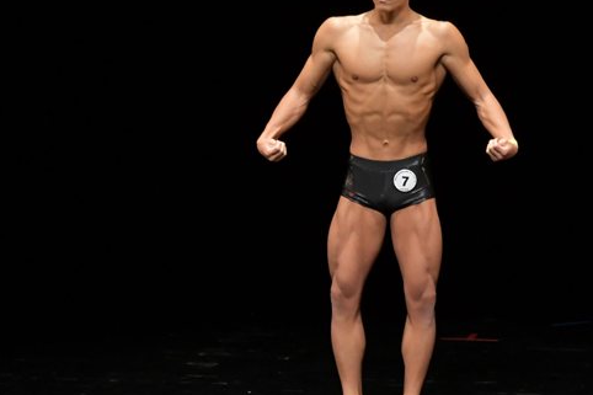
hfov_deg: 4.8
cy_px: 167
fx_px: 7146
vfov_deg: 3.2
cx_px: 364
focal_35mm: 434
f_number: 5.6
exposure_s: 1/400
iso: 3200
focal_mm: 180
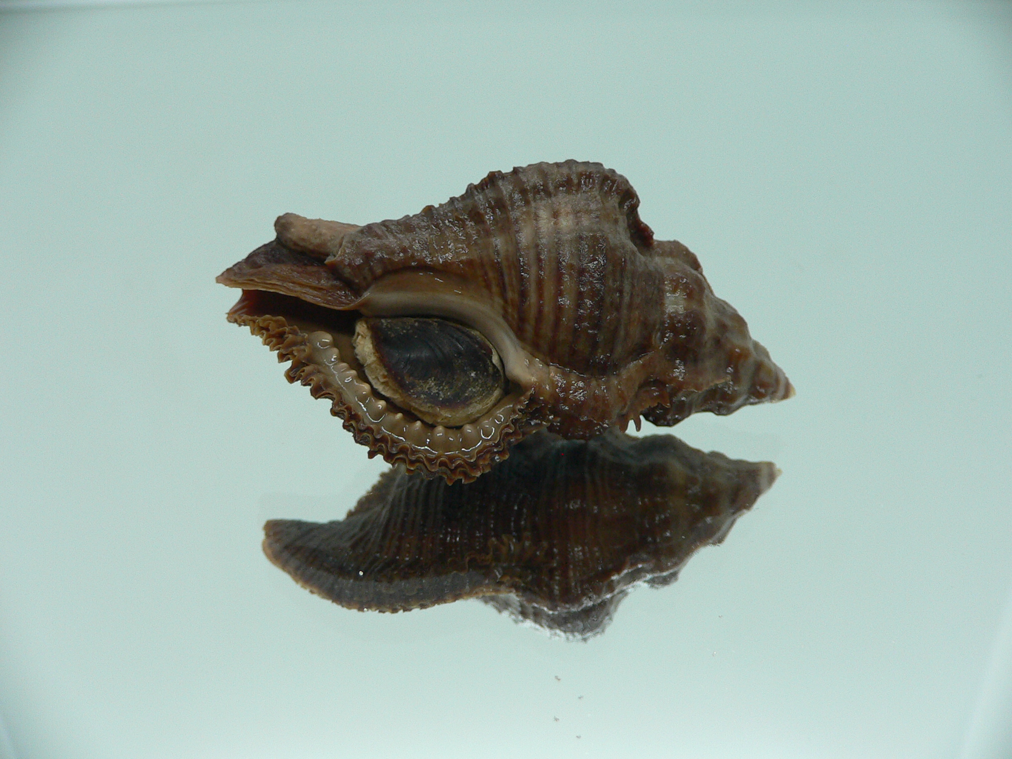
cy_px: 380
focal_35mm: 35
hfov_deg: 52.6
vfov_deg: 40.7
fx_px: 1023
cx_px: 506
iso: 150
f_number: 2.8
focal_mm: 4.6
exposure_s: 1/60
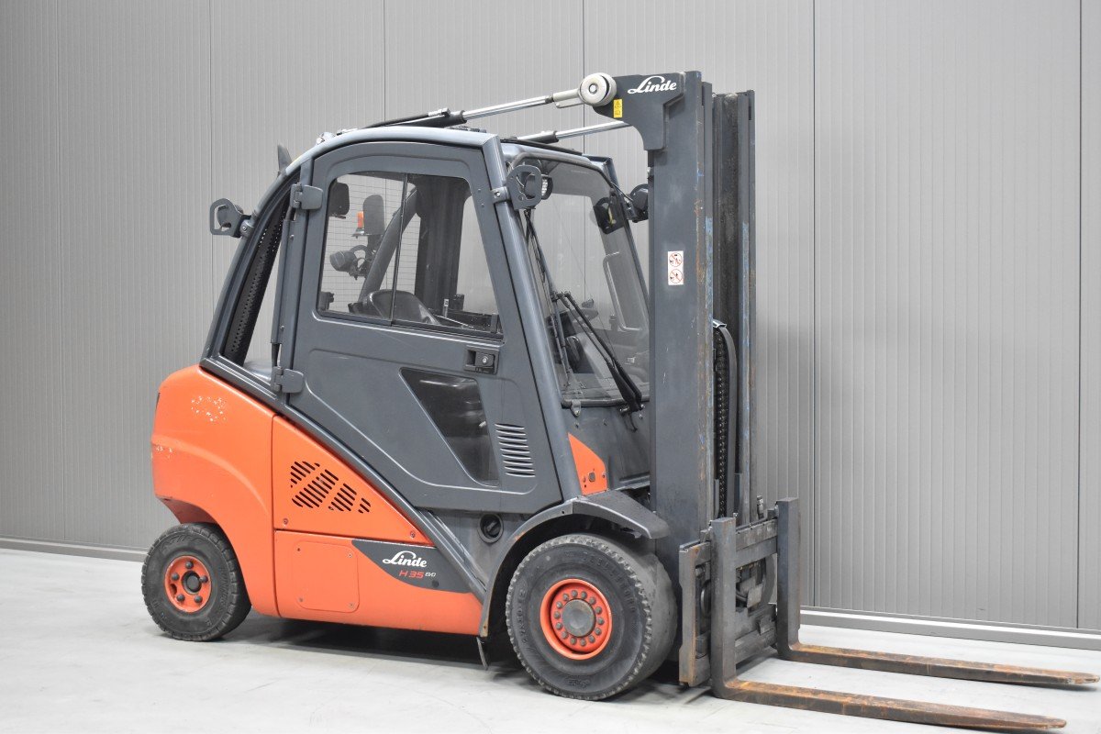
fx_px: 1468
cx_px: 550
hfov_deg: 41.1
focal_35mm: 48
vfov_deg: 28.1
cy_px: 367
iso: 2000
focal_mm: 32
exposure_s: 1/40
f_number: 4.5
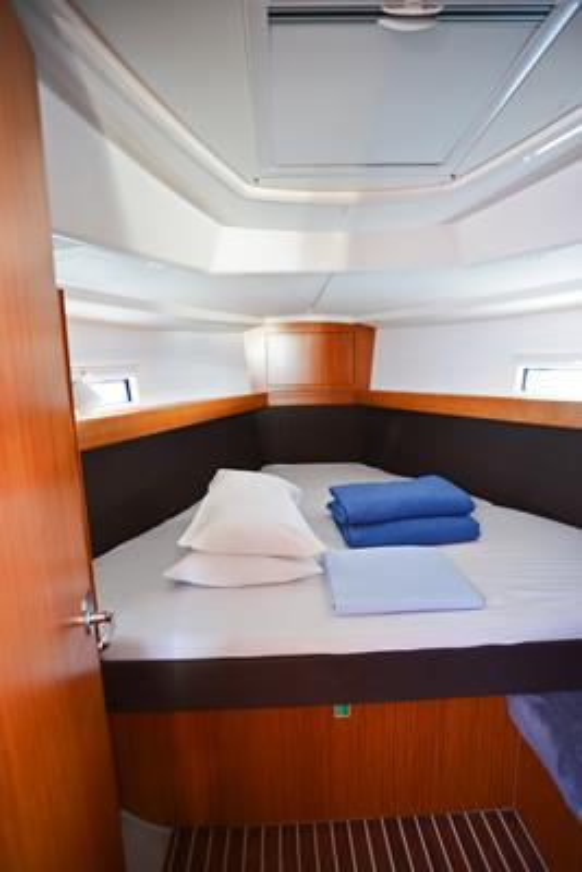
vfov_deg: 93.3
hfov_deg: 70.5
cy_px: 436
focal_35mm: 17
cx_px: 291
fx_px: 412
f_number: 2.8
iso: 800
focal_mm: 17
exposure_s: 1/15
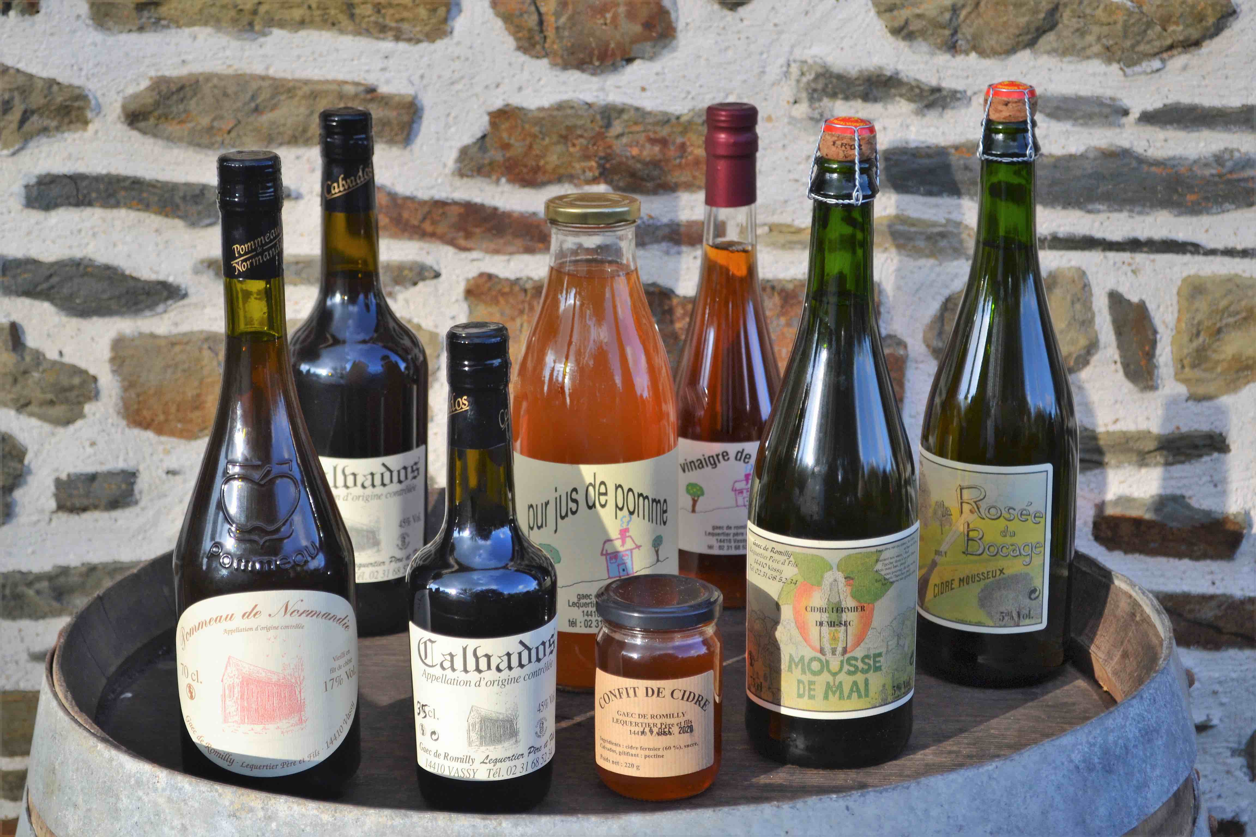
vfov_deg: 16.6
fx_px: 2878
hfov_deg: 24.6
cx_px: 628
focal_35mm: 82
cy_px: 418
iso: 160
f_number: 5.6
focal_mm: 55
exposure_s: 1/125
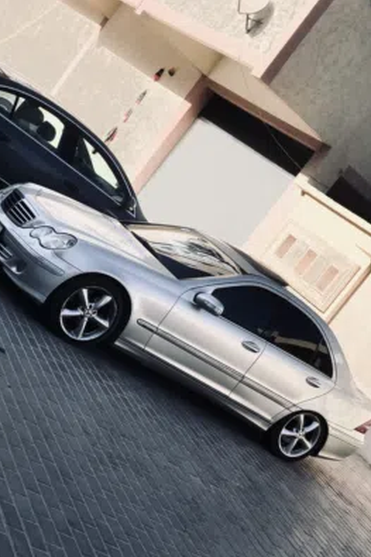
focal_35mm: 60
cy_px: 281
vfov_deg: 33.4
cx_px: 178
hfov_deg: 22.6
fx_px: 928
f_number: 2.8
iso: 20
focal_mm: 6.6
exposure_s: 1/750
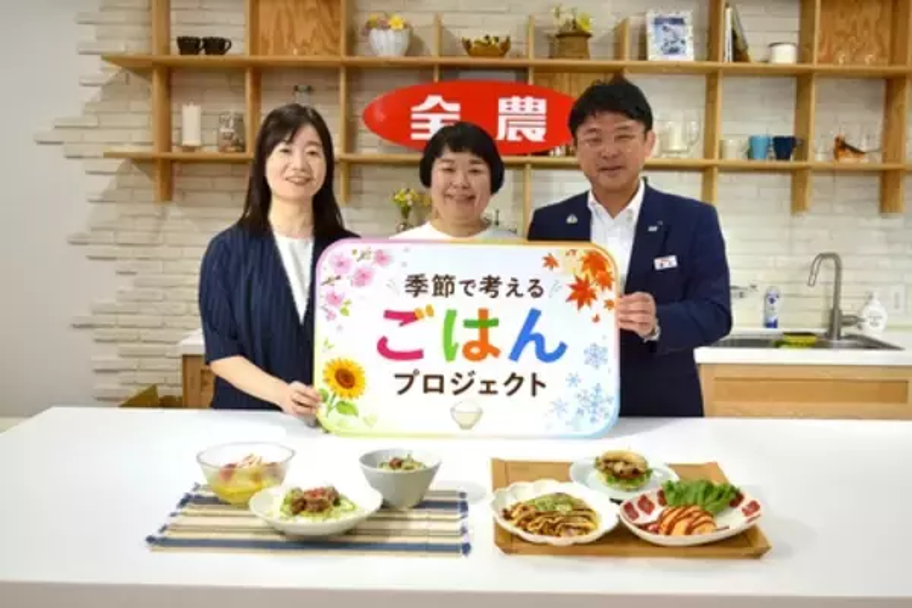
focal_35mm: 34
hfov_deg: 55.1
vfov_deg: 38.4
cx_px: 456
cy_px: 304
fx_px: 874
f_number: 5.6
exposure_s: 1/100
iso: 400
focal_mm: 23
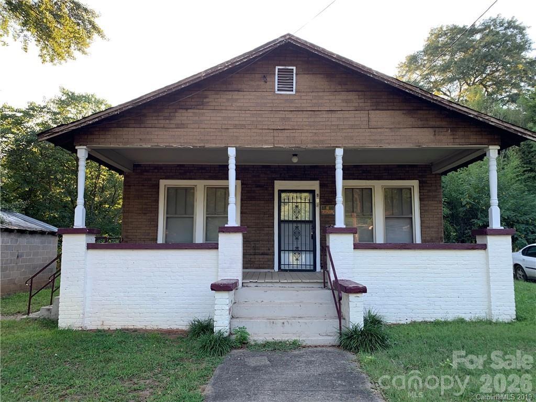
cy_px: 201
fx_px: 403
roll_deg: +0.1
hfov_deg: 67.3
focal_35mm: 26
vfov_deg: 53.1
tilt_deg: +7.9
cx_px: 268
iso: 25
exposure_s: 1/121
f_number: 1.8
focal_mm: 4.25
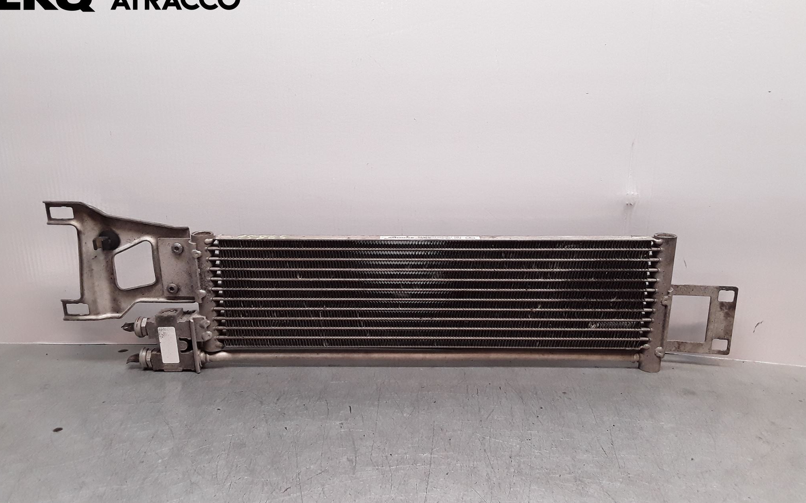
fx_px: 659
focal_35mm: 30
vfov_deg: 41.7
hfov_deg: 62.9
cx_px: 403
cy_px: 291
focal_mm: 2.91
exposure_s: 1/105
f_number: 1.9
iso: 100
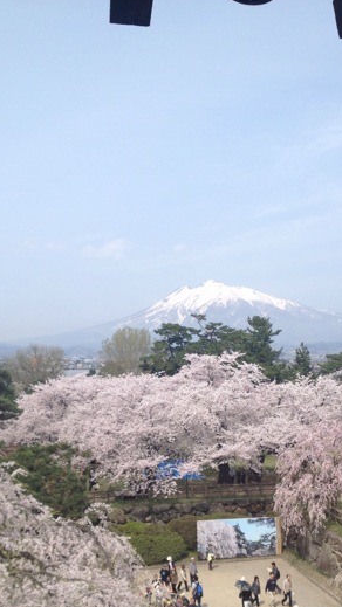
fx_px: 758
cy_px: 372
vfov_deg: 43.4
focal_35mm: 47
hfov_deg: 25.4
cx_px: 177
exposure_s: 1/1842
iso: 64
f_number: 2.4
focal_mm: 4.28
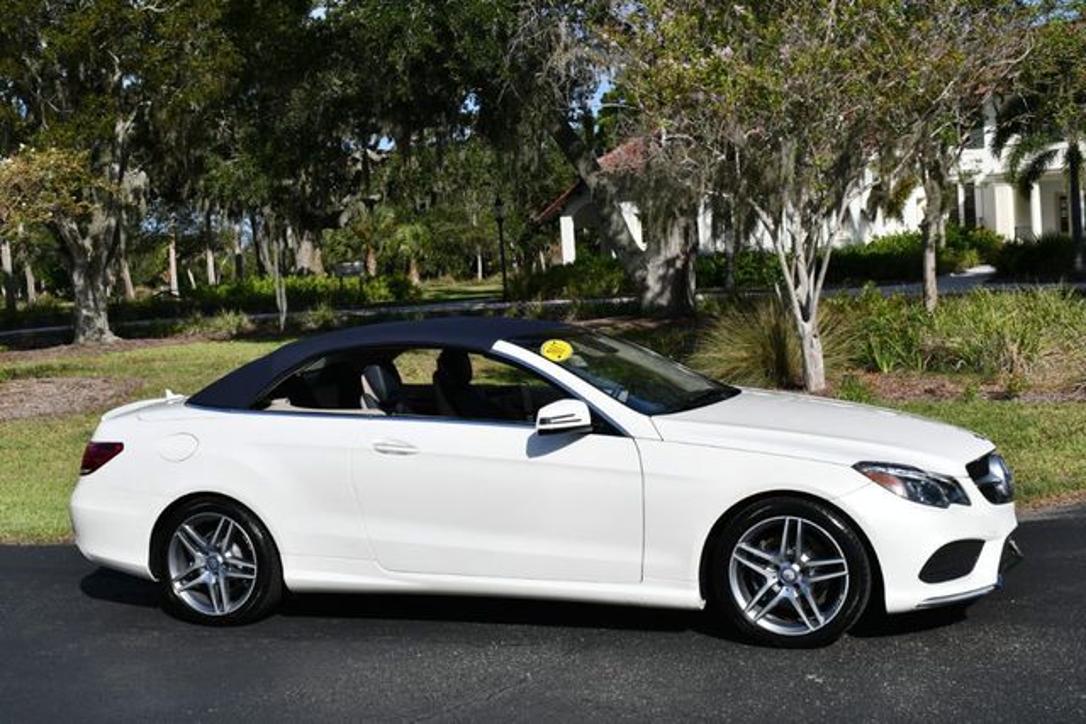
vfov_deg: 27.0
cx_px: 543
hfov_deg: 39.6
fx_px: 1509
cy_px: 362
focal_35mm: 50
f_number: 9
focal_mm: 25
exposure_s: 1/400
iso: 100
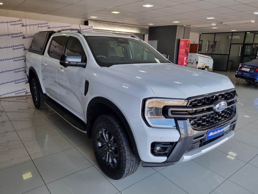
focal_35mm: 26
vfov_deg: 53.1
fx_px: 194
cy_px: 97
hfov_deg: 67.3
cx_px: 129
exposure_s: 1/100
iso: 50
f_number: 1.8
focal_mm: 5.4
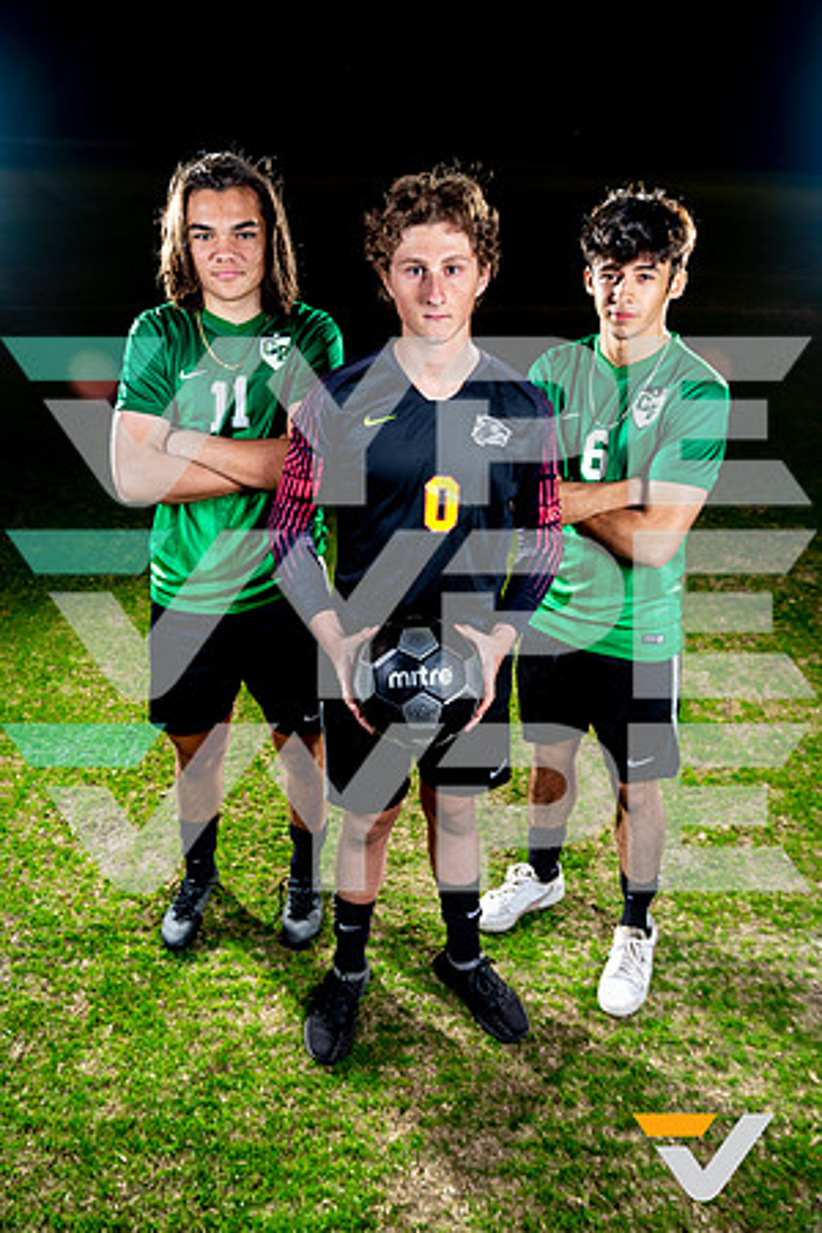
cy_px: 616
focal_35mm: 29
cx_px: 411
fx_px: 993
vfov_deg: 63.7
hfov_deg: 45.0
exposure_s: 1/125
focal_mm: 29
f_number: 5.6
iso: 100
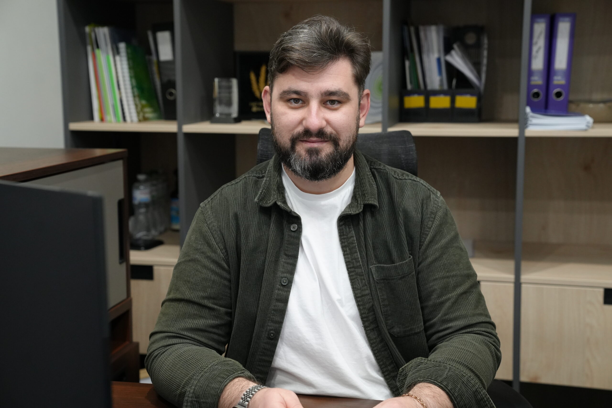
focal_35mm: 55
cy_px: 204
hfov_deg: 36.2
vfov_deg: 24.6
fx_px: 935
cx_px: 306
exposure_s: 1/160
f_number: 4
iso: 2500
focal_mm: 55
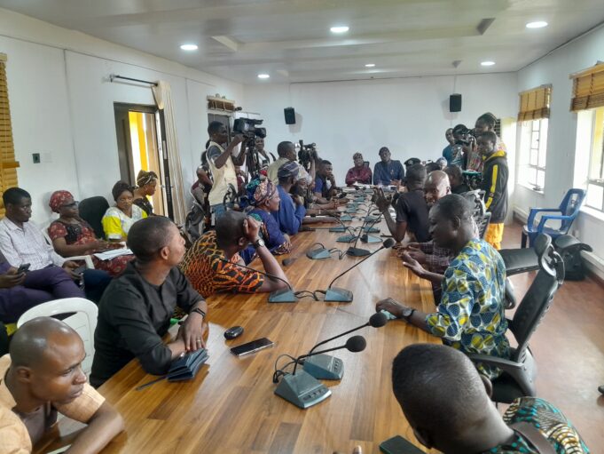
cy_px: 227
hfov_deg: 67.3
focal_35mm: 26
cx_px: 302
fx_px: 454
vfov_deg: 53.1
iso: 400
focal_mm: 3.98
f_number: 1.8
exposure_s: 1/50
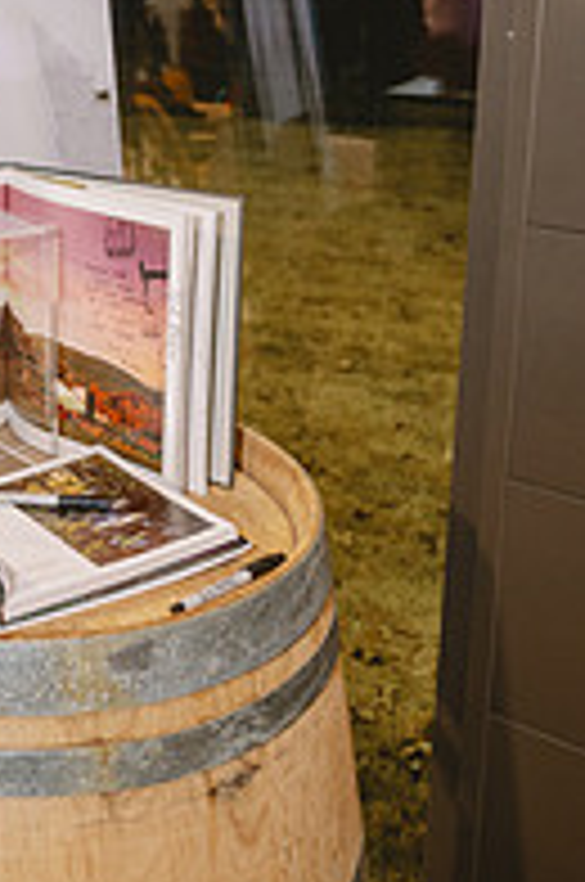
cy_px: 230
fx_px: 1345
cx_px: -47
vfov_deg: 35.6
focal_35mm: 55
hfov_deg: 23.2
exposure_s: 1/125
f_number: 2.8
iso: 2500
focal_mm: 24
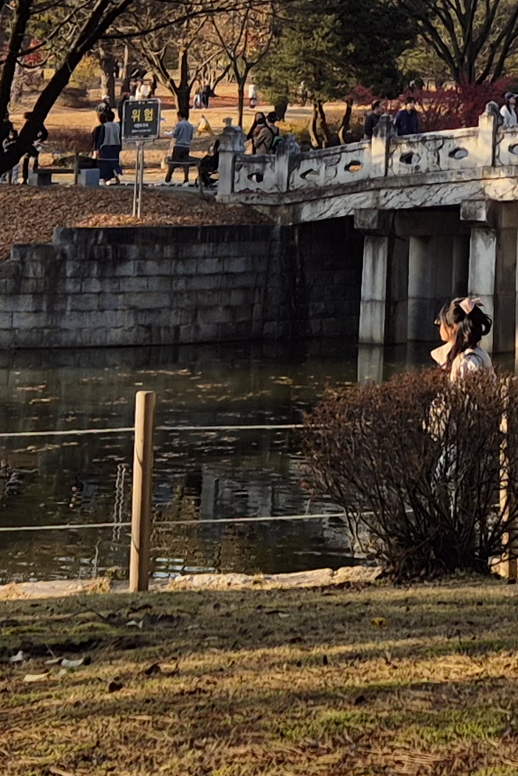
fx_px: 2395
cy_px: -228
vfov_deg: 17.3
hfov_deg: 12.0
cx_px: 672
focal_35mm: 111
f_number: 1.8
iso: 25
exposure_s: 1/974
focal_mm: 5.4
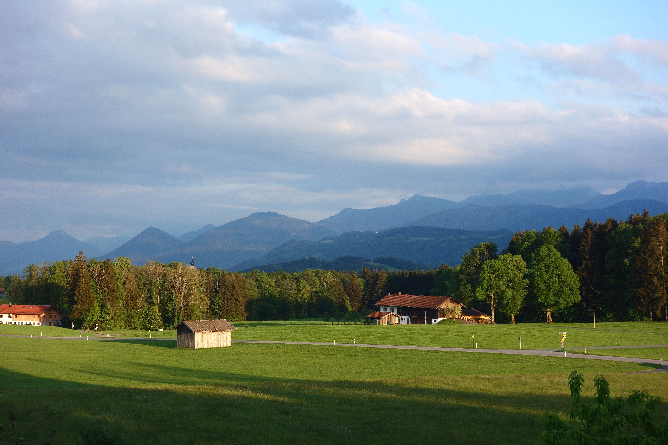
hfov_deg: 32.9
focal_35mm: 61
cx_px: 334
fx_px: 1132
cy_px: 222
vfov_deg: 22.3
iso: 125
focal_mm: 22.74
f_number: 5.6
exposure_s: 1/160
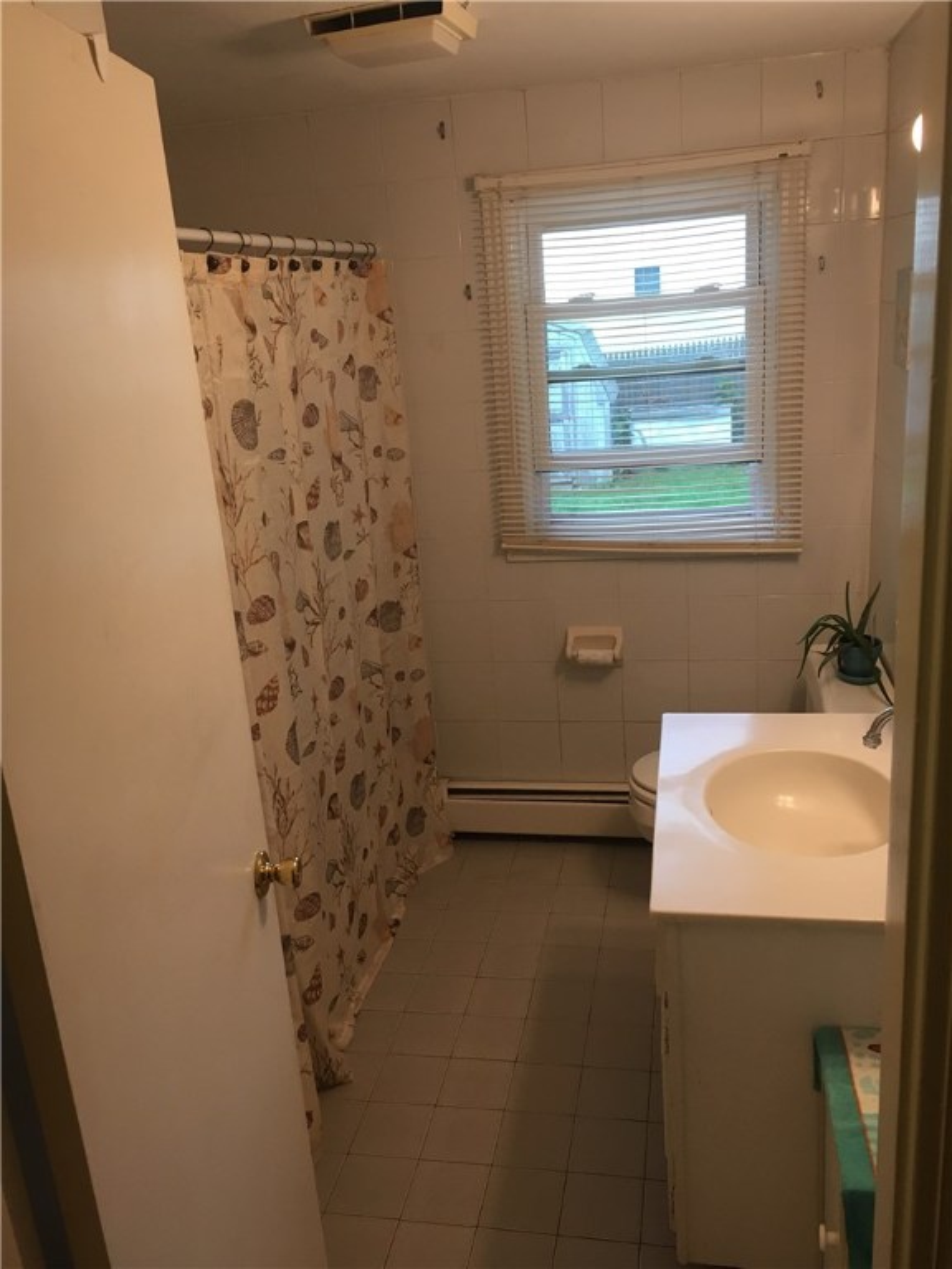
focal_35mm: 29
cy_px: 634
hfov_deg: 48.2
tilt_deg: -18.2
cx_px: 476
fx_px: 1063
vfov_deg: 61.7
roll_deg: +4.8
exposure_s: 1/30
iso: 80
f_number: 2.2
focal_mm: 4.15
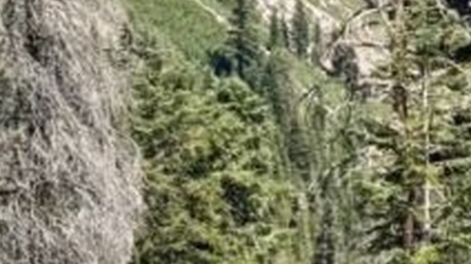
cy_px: 197
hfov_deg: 8.0
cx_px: 1055
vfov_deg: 4.8
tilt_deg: -5.2
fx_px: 3158
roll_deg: -0.4
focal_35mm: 253
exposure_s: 1/4098
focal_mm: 6.76
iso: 80
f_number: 1.78
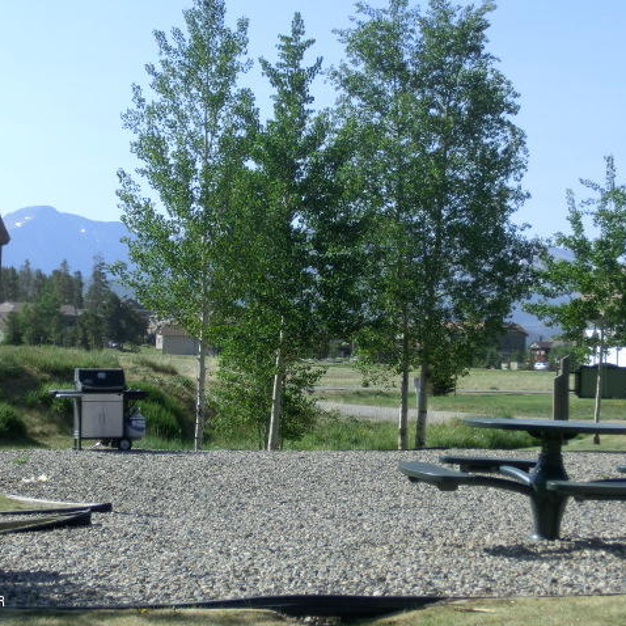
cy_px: 313
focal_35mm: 90
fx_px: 1841
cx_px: 308
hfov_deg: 19.3
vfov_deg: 19.3
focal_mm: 13.48
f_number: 4.9
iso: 200
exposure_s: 1/1000
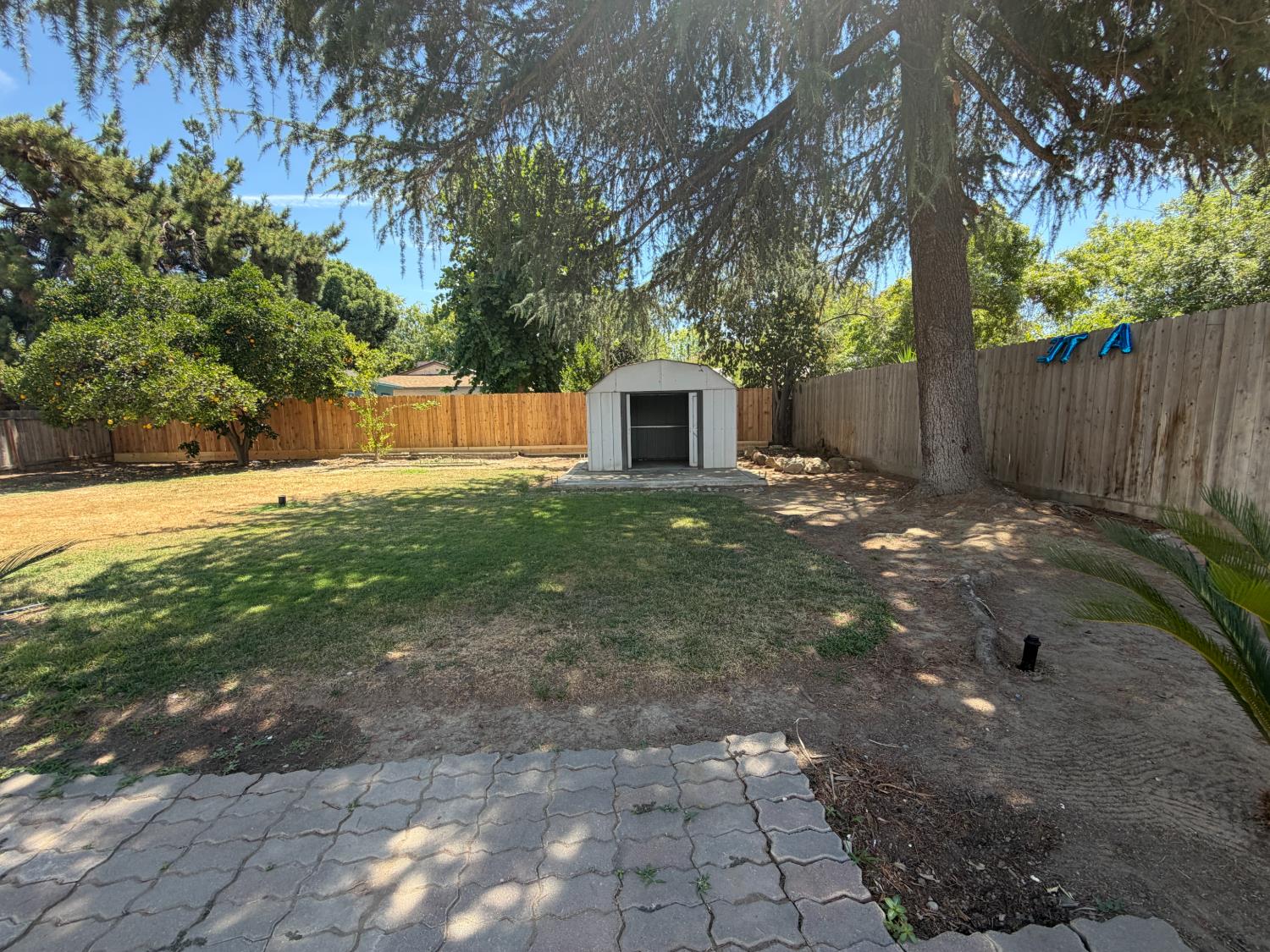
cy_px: 476
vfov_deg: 85.7
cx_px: 635
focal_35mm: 14
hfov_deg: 102.1
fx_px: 514
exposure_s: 1/276
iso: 50
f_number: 2.2
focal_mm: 2.22
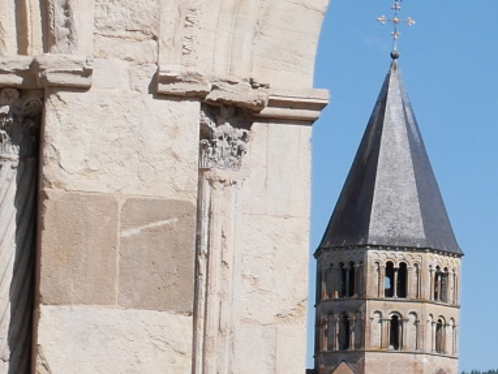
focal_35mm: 181
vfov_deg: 8.2
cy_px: 407
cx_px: 752
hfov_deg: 10.5
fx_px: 2606
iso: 200
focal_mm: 18
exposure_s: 1/400
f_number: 9
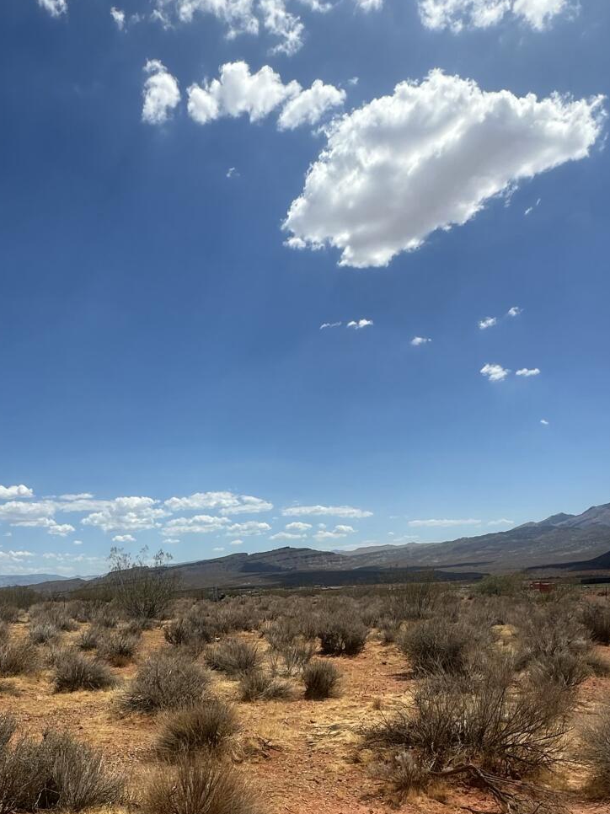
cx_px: 217
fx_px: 682
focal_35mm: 29
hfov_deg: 47.6
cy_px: 645
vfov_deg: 57.3
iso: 40
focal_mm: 2.22
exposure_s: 1/3205
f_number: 2.2
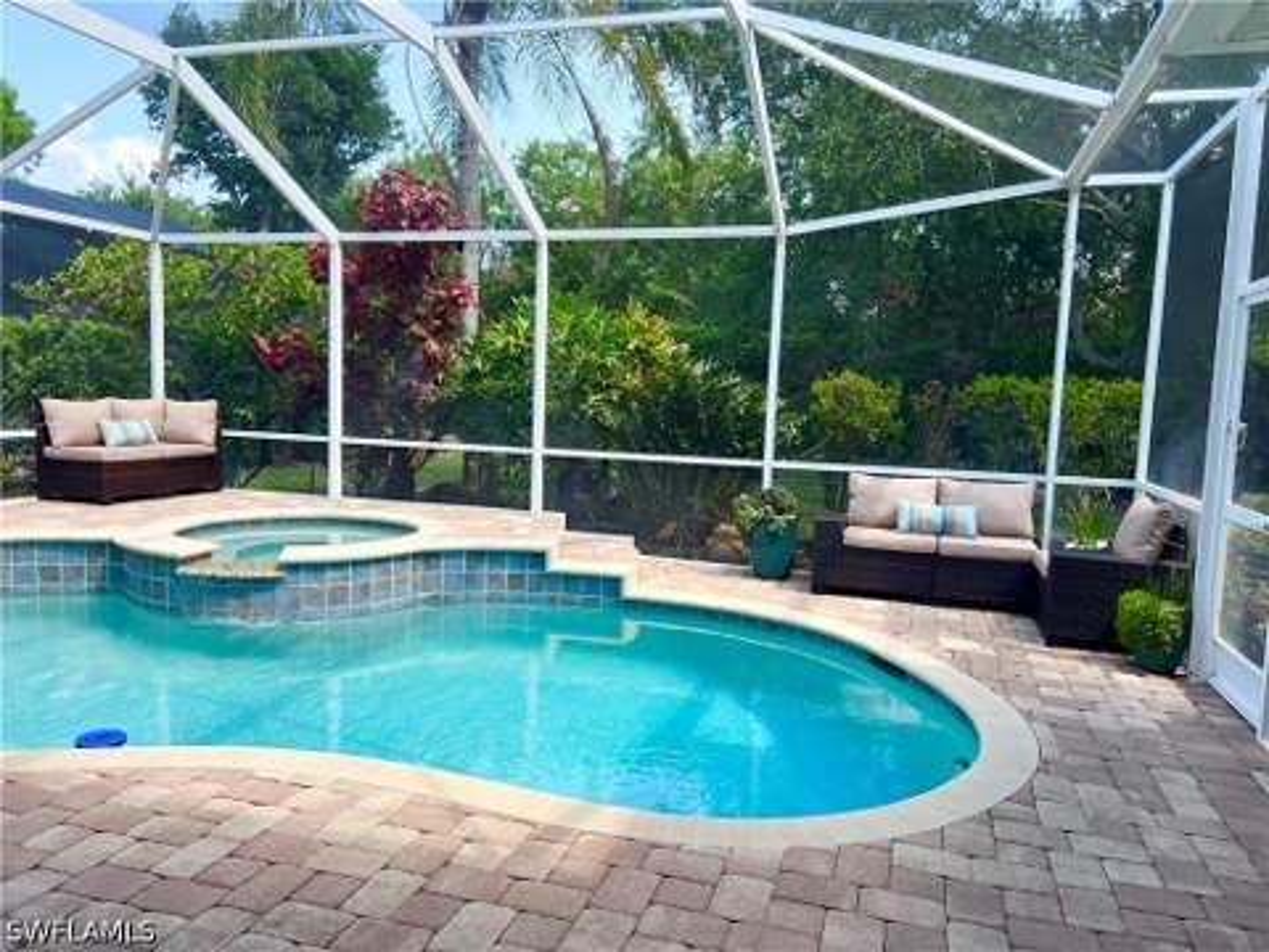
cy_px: 476
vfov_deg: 53.1
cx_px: 634
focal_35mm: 26
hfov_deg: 67.3
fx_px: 953
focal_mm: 5.7
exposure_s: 1/594
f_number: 1.5
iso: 50
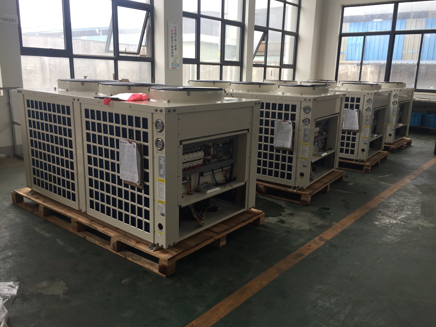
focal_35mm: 29
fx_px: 365
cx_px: 218
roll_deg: -2.6
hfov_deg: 61.7
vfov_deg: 48.2
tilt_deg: -11.5
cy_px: 164
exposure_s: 1/176
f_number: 2.2
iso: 32
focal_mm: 4.15
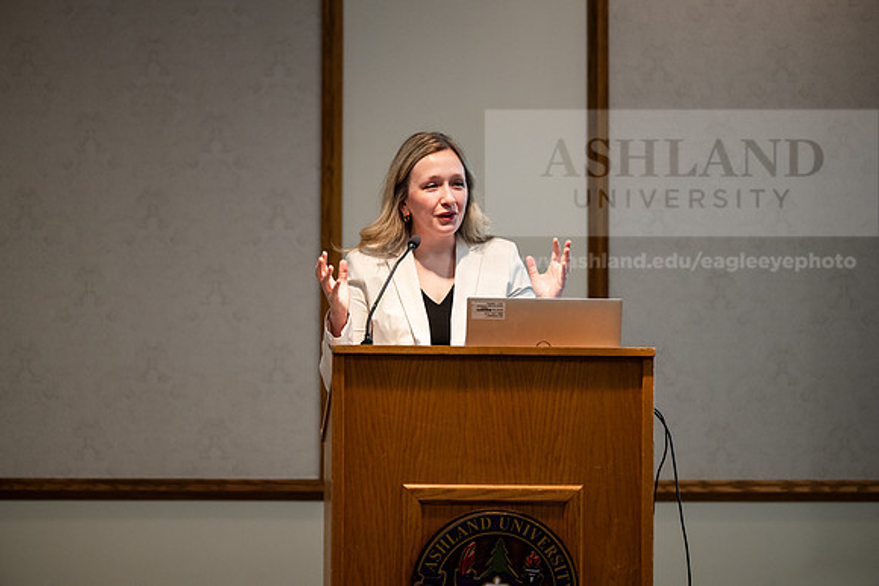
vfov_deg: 6.9
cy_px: 293
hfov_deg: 10.3
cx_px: 440
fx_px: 4884
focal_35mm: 200
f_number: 3.2
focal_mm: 200
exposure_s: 1/200
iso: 2000
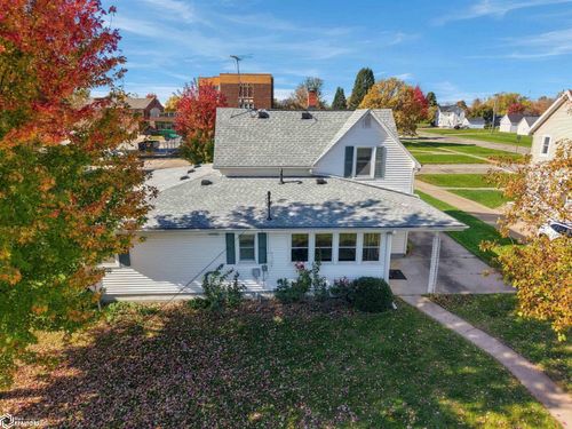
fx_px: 397
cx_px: 286
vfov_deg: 56.8
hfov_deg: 71.6
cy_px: 214
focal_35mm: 24
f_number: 1.8
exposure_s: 1/320
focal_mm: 8.7
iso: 190
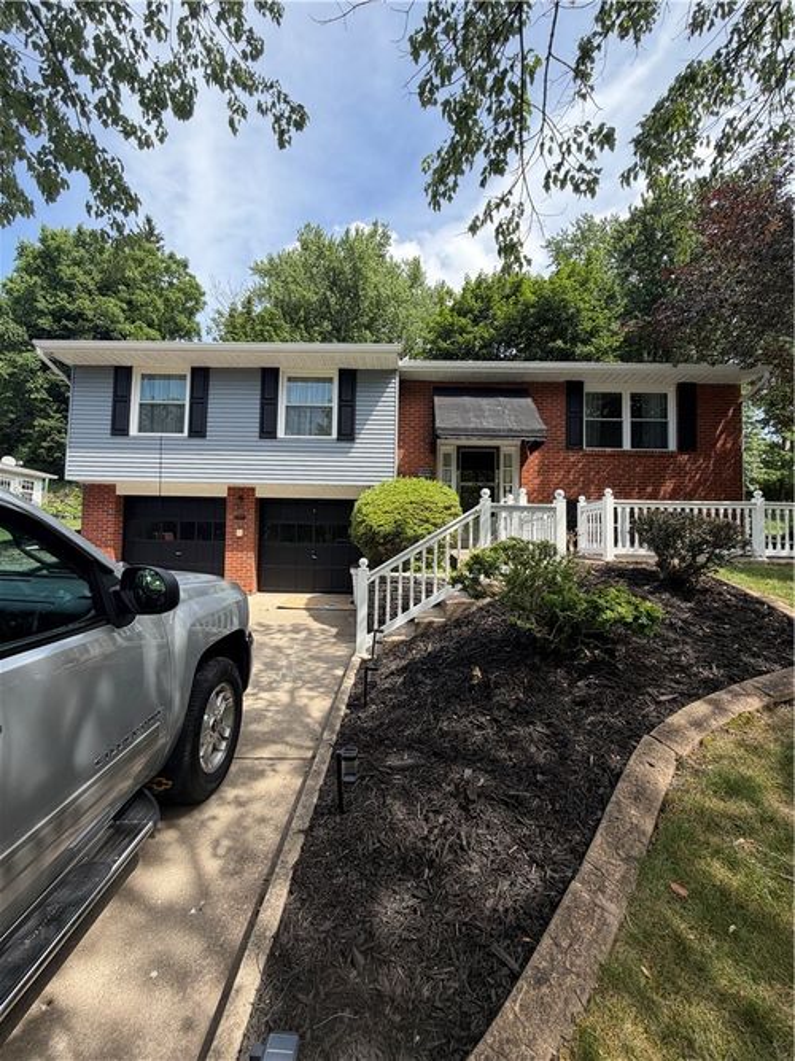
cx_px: 398
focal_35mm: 14
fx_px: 429
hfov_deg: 85.7
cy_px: 530
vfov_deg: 102.1
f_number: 2.2
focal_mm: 2.22
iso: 40
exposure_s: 1/531
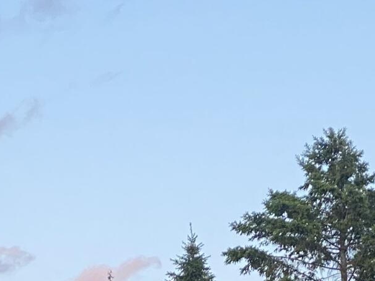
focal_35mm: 258
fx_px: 2793
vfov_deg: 5.7
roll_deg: +0.0
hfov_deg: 7.7
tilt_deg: +7.9
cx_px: 71
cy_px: 469
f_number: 2
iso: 64
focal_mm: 6
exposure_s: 1/121
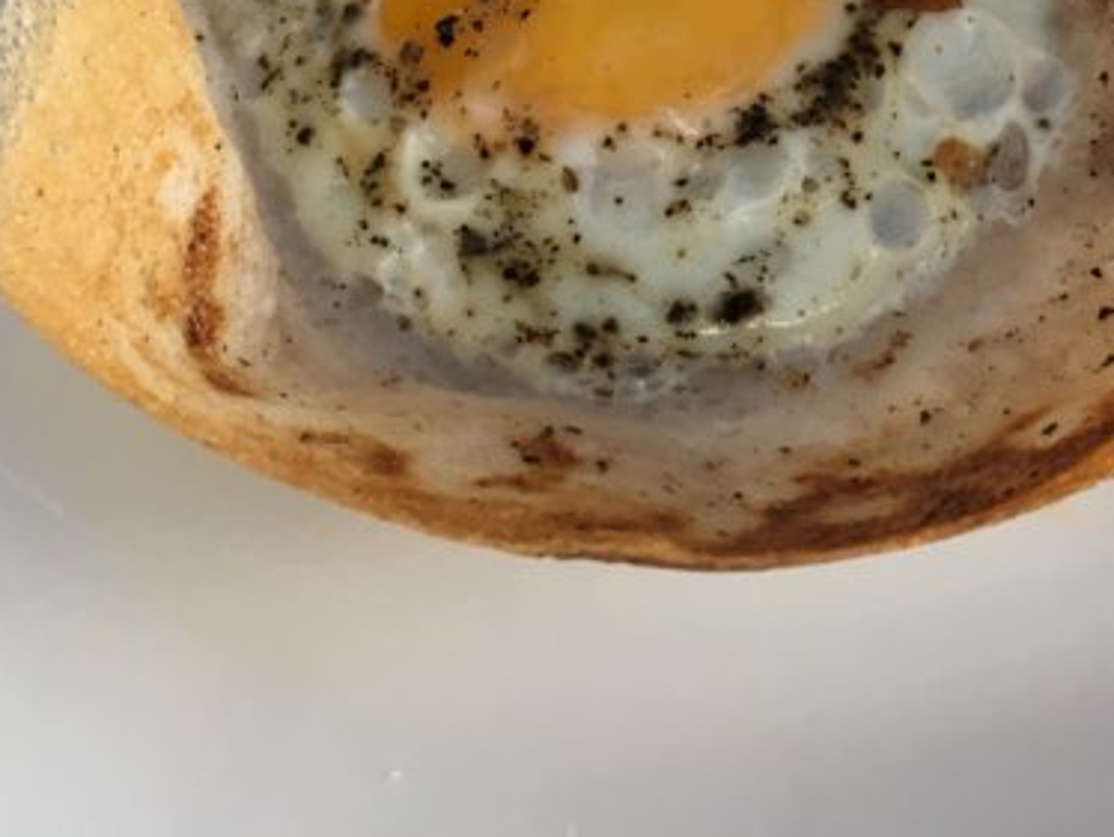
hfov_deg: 30.8
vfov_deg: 22.7
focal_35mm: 62
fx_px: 1997
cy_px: -3
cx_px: 801
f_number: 2.2
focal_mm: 4.15
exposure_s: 1/33
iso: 25
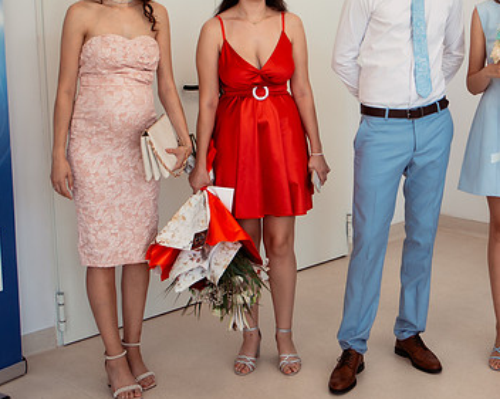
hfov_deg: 31.5
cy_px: 112
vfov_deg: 25.5
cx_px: 362
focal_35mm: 59
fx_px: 872
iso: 400
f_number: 3.5
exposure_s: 1/400
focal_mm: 35
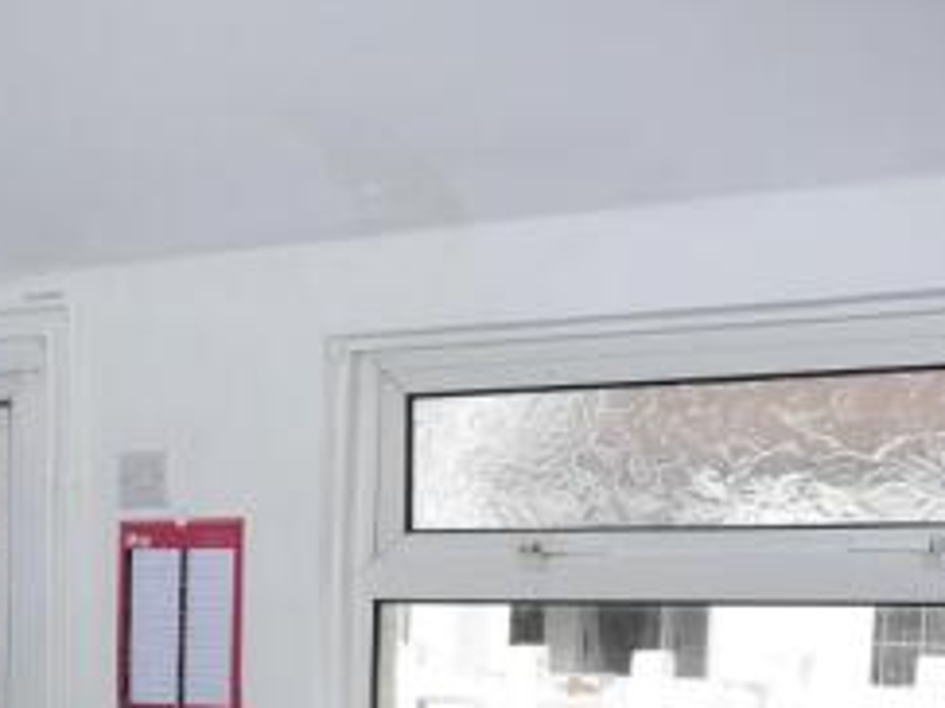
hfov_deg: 27.5
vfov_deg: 20.8
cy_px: 780
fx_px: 1828
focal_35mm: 67
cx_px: 19
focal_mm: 14
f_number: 4.5
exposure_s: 1/250
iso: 200
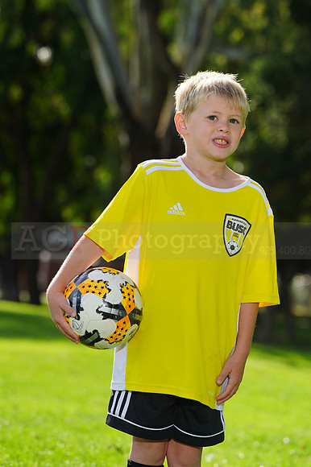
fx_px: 2789
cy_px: 234
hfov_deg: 6.4
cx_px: 156
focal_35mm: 215
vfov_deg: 9.6
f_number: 8
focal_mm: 215
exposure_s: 1/200
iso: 100
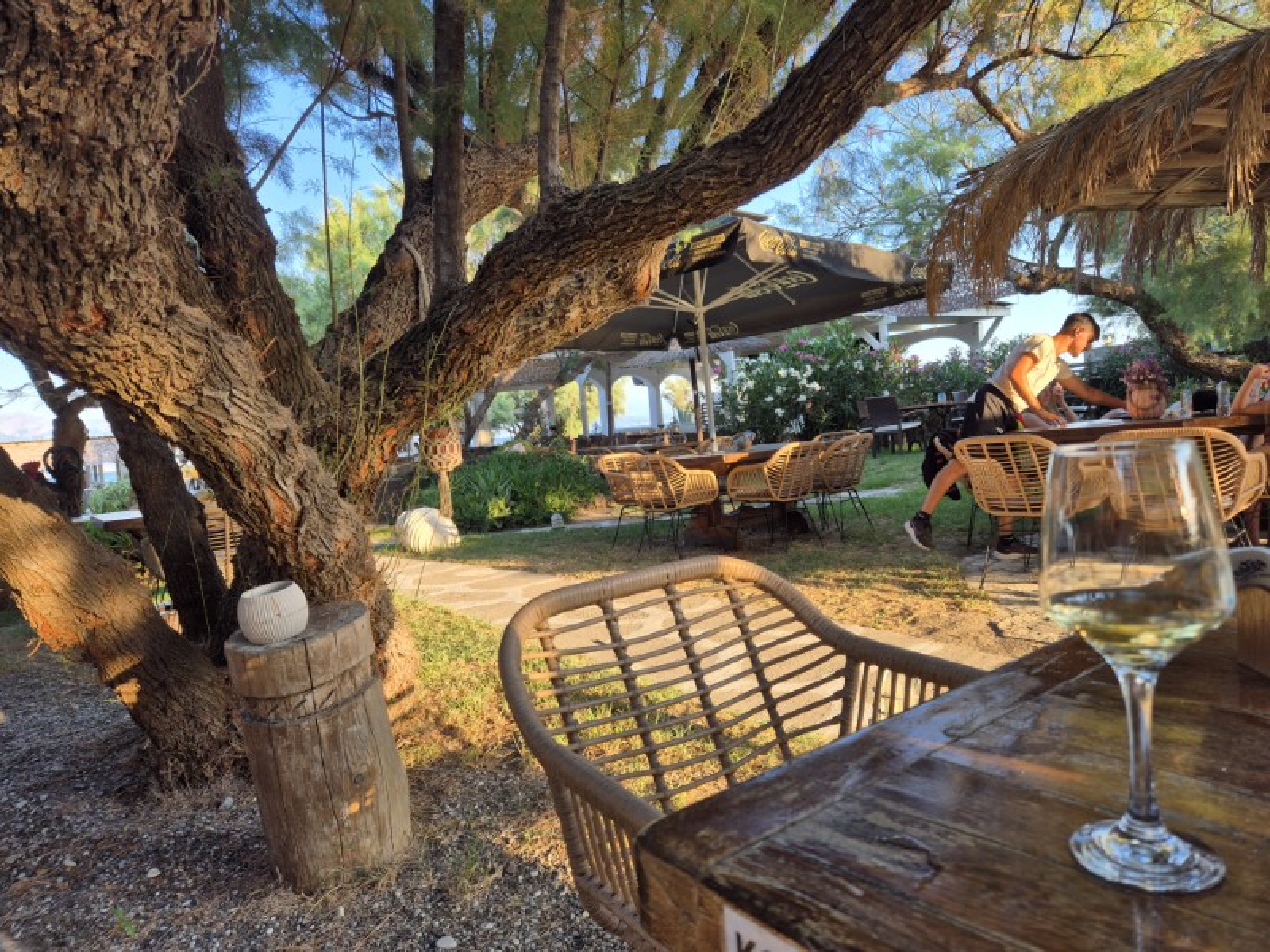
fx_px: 844
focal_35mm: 23
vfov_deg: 58.9
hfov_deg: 73.9
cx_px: 635
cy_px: 476
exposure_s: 1/225
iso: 25
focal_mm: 5.4
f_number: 1.8
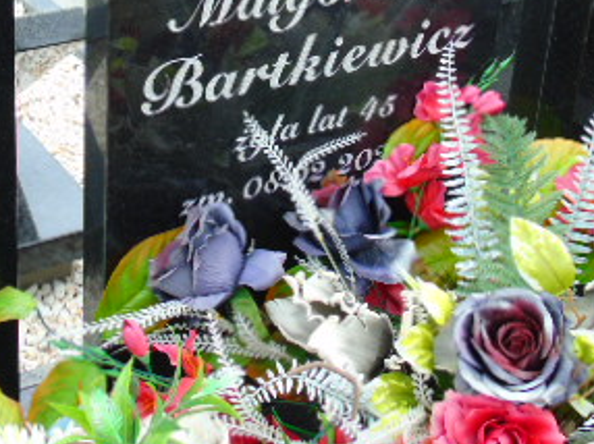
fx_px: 1114
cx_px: 274
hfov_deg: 29.8
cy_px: 54
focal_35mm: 65
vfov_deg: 22.1
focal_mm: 5.2
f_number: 3.6
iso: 80
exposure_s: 1/100
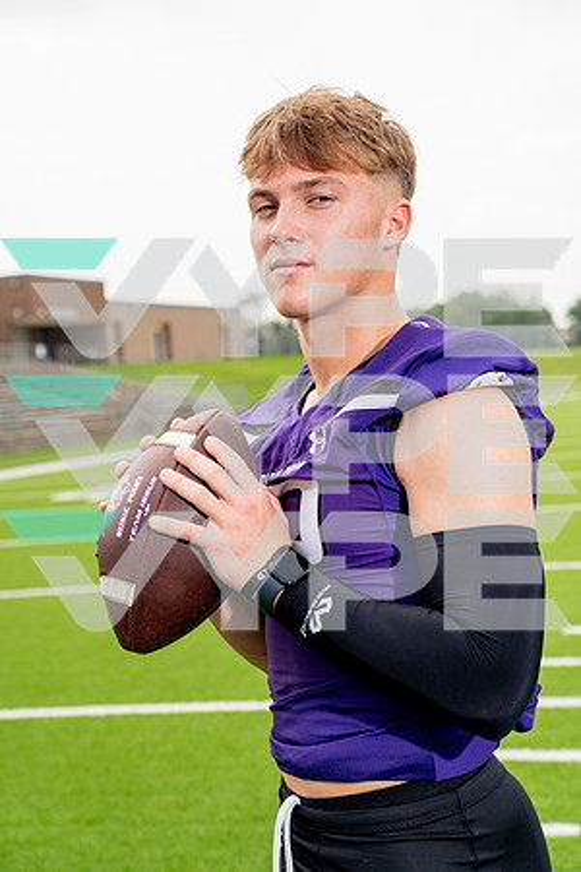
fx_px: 1598
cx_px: 290
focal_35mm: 66
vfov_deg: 30.5
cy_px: 436
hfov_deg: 20.6
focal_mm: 66
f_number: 5.6
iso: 100
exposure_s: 1/250
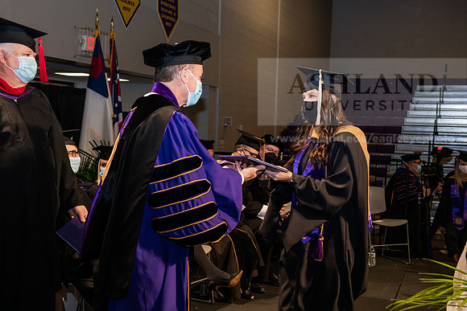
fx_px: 714
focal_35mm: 55
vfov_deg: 24.6
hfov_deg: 36.2
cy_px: 156
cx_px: 234
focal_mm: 55
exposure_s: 1/200
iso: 1600
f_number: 6.3
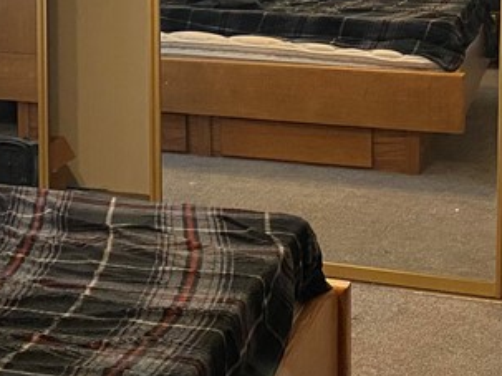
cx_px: 61
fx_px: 1276
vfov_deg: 16.3
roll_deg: +1.0
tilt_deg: -5.6
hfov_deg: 21.8
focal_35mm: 88
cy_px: -43
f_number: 1.8
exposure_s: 1/60
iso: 320
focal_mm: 4.25
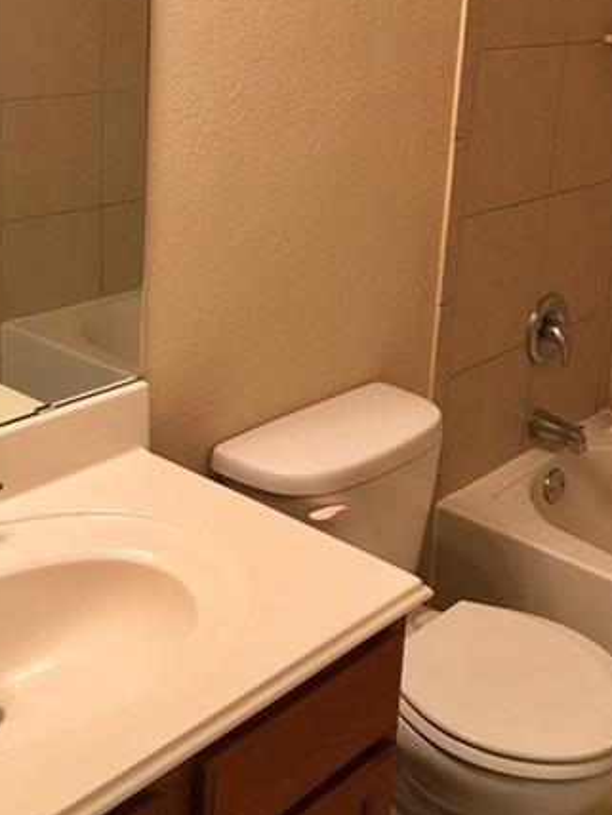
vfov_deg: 36.1
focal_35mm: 52
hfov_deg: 27.8
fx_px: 1226
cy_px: 215
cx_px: 427
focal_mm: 4.15
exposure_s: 1/30
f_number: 2.2
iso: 100
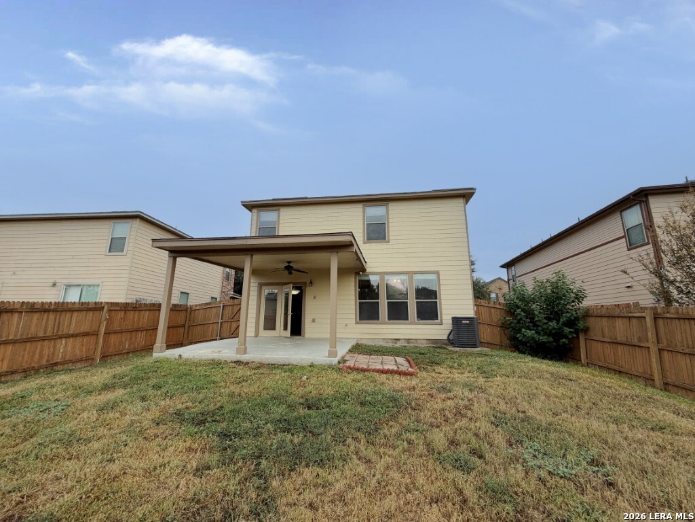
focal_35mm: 14
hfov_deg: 102.1
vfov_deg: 85.7
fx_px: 281
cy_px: 261
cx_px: 348
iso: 50
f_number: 2.2
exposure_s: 1/502
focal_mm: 2.22
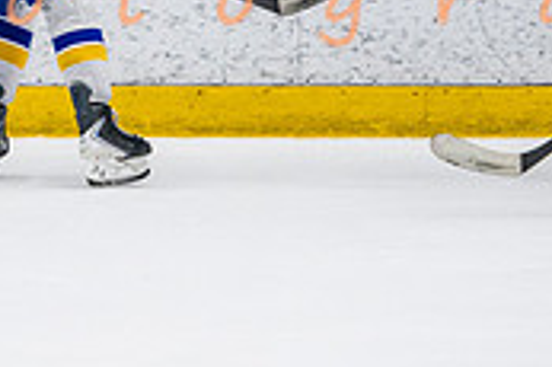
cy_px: -111
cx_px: 110
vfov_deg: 2.6
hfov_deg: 3.9
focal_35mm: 535
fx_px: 8195
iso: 2000
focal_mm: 145
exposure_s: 1/640
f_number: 3.2
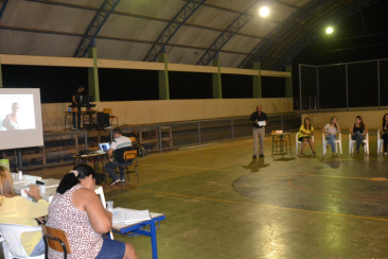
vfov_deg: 32.5
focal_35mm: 41
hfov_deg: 47.4
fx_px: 442
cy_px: 154
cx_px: 189
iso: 2200
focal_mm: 20
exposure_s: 1/60
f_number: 3.5
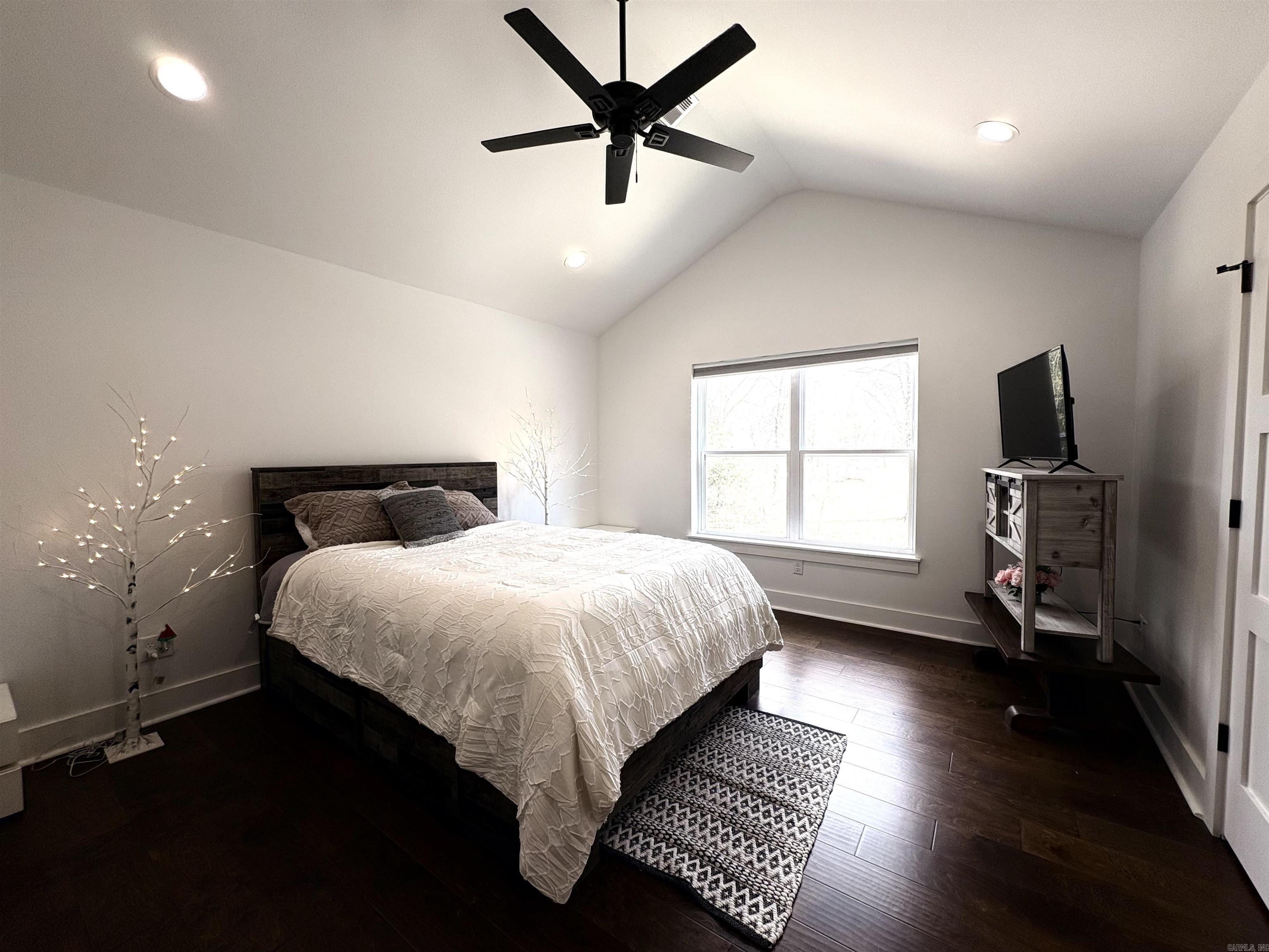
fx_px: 513
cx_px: 634
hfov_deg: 102.1
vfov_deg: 85.7
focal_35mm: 14
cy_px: 476
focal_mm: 2.22
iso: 50
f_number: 2.2
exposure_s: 1/130
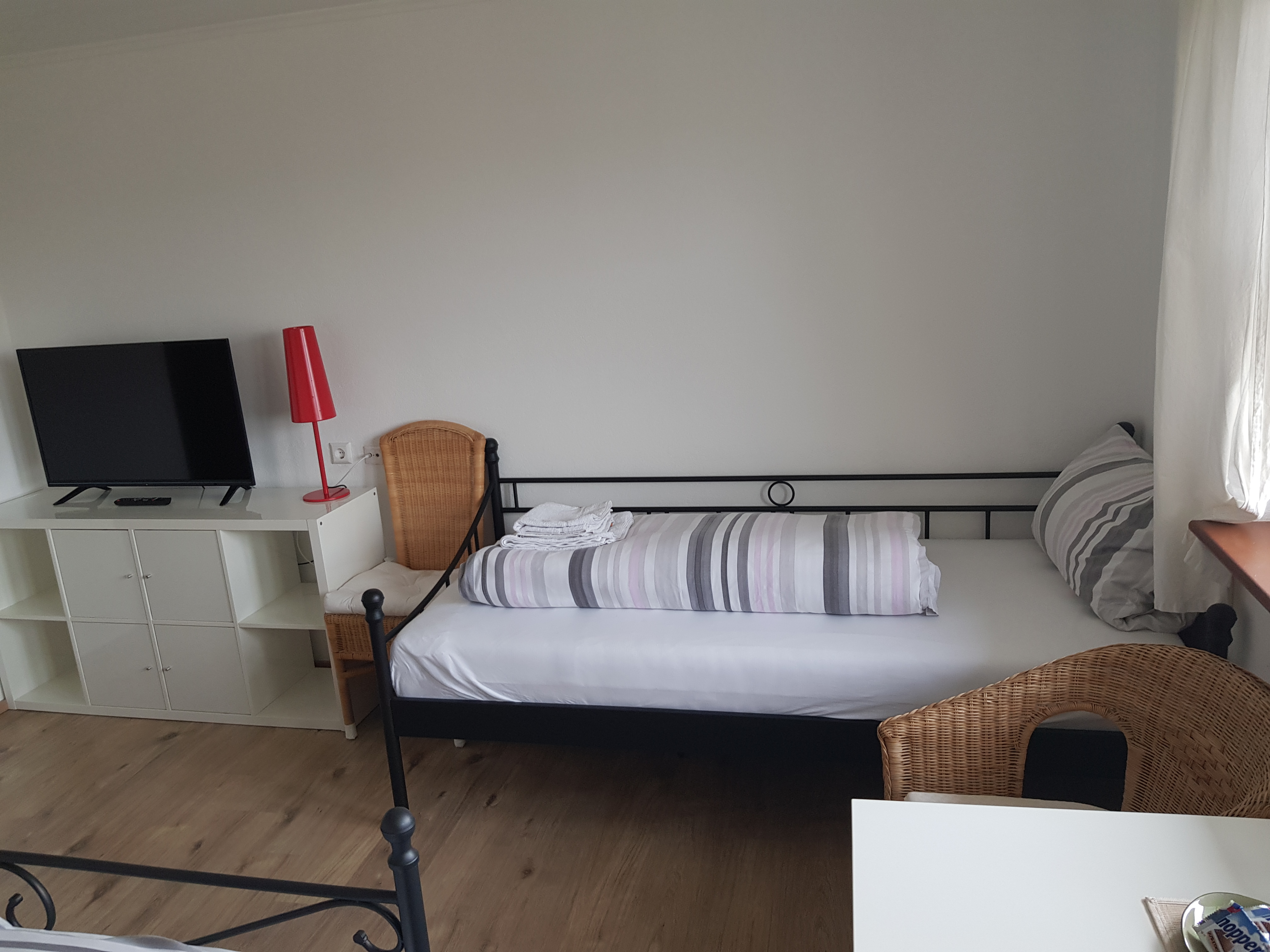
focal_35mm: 26
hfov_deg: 67.3
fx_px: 954
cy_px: 476
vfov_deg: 53.1
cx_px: 635
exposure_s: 1/50
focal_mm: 4.2
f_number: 1.7
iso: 80
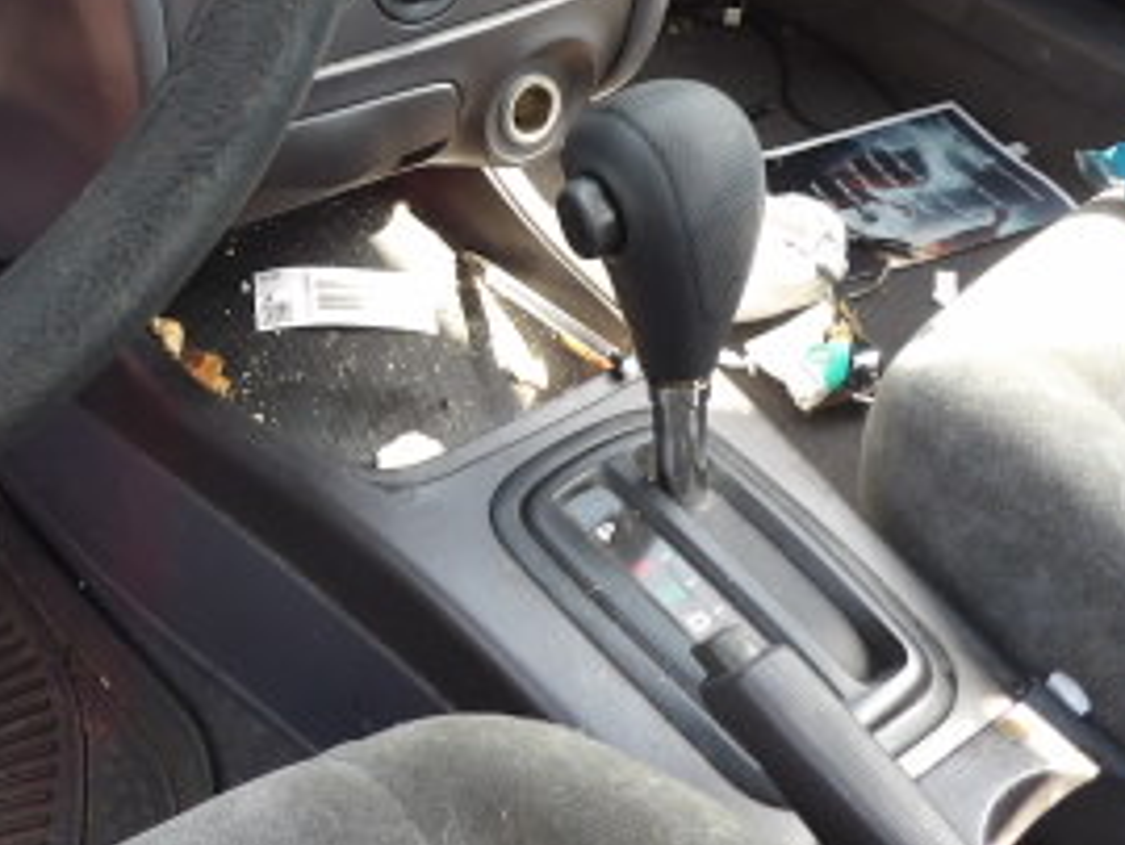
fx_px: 1853
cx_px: 247
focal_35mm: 57
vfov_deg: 25.5
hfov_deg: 32.9
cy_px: 243
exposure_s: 1/33
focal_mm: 4.3
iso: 103
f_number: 3.2
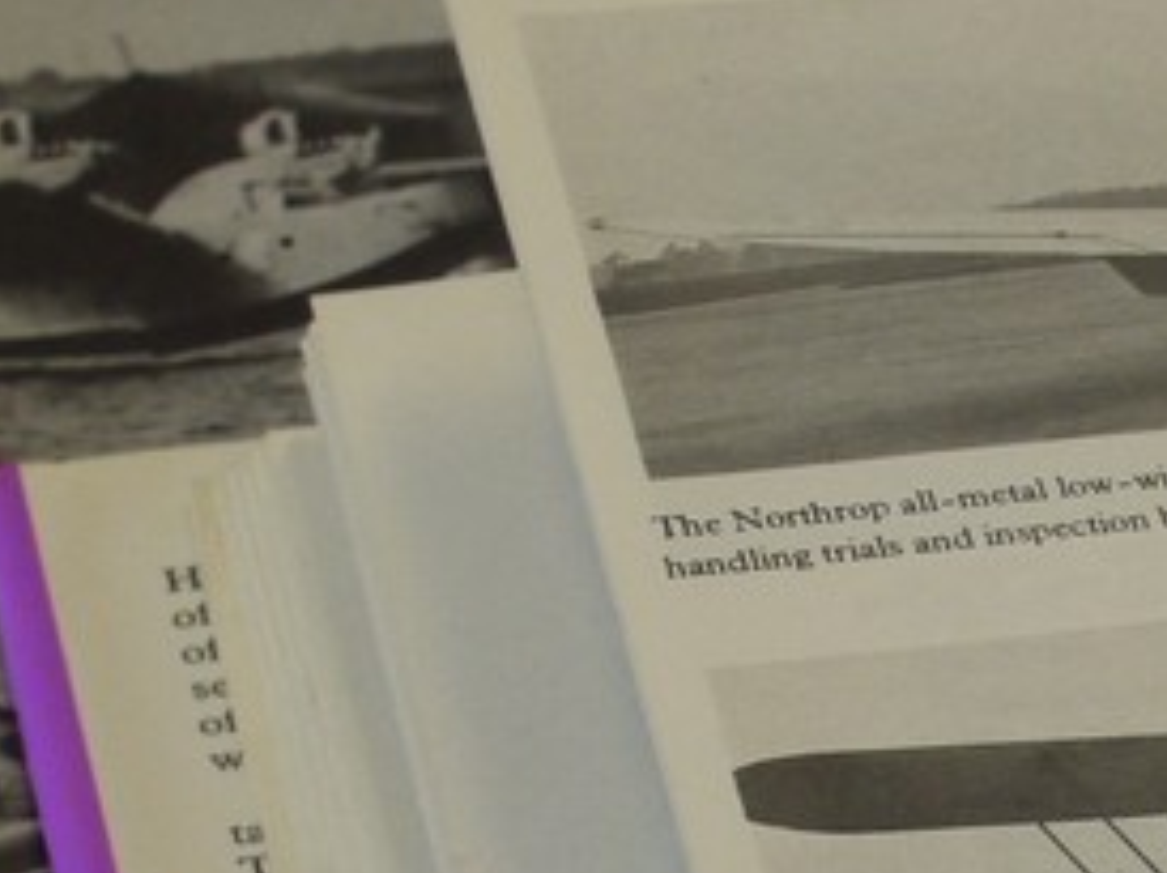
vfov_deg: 5.6
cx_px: 1589
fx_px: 8859
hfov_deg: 7.4
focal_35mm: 263
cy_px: 1154
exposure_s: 1/100
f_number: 7.1
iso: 400
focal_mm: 30
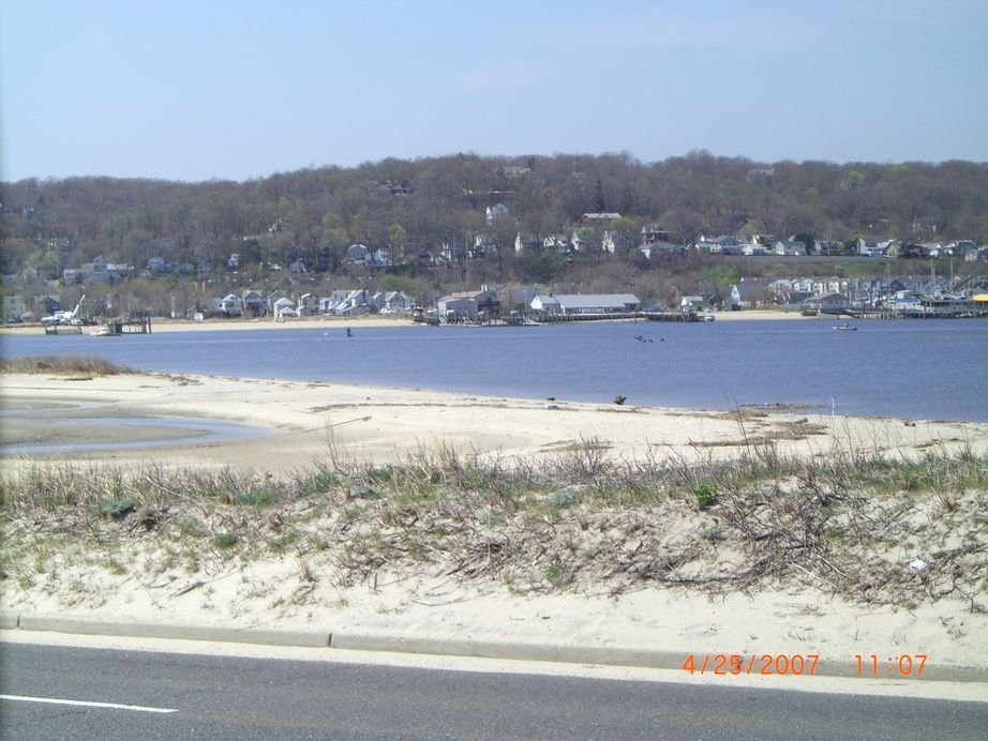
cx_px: 494
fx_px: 3255
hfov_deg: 17.3
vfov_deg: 13.0
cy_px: 370
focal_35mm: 114
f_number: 5.2
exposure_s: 1/400
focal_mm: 18.6
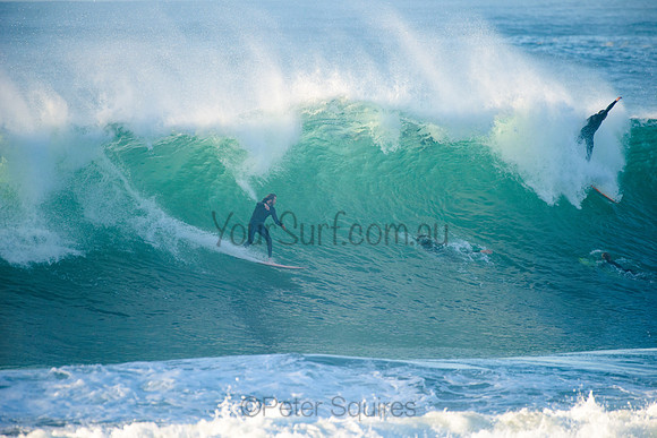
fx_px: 9128
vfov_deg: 2.8
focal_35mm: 500
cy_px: 219
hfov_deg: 4.1
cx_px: 328
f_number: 5.6
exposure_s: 1/1600
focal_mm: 500
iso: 400
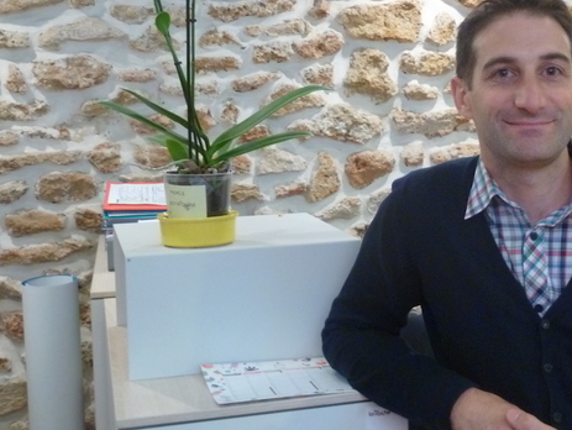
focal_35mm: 58
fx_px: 959
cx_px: 393
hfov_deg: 32.9
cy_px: 142
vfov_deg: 25.1
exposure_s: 1/10
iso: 400
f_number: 3.7
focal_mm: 6.9
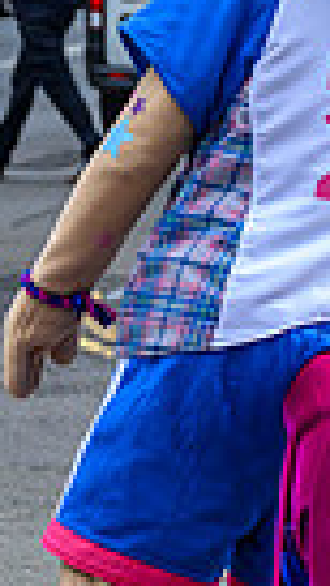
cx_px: 502
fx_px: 4810
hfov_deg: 3.9
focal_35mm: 309
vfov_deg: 7.0
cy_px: 268
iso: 500
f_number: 4.5
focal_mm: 57
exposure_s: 1/1250
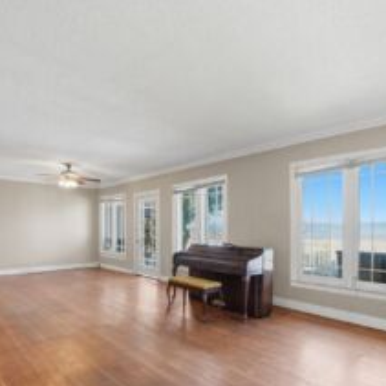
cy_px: 228
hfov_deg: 72.1
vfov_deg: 71.5
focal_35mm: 21
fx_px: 265
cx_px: 188
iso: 250
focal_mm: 13
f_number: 9
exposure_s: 1/25
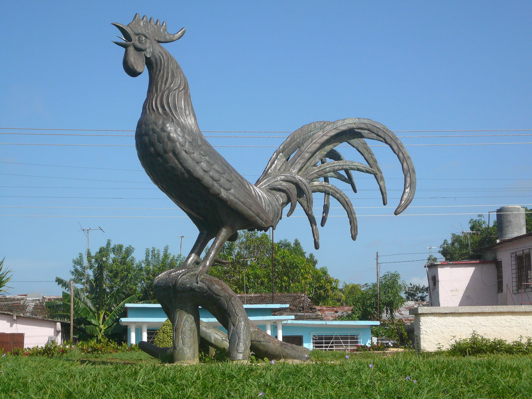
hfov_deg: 28.6
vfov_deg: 21.6
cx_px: 266
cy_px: 200
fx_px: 1045
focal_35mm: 68
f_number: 4.3
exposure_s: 1/800
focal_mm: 11.2
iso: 100
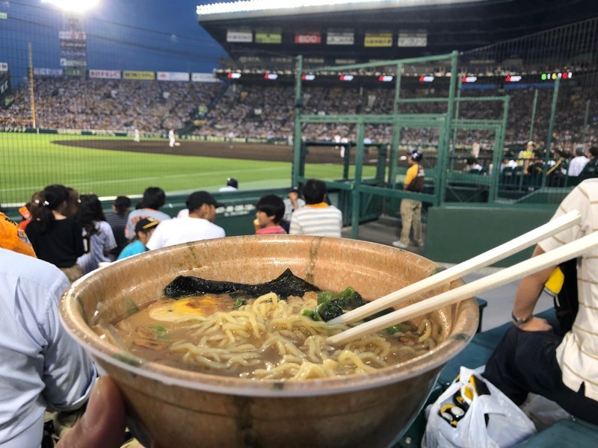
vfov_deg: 49.7
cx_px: 299
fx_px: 484
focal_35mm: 28
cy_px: 224
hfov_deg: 63.4
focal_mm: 3.99
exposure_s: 1/30
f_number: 1.8
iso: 25
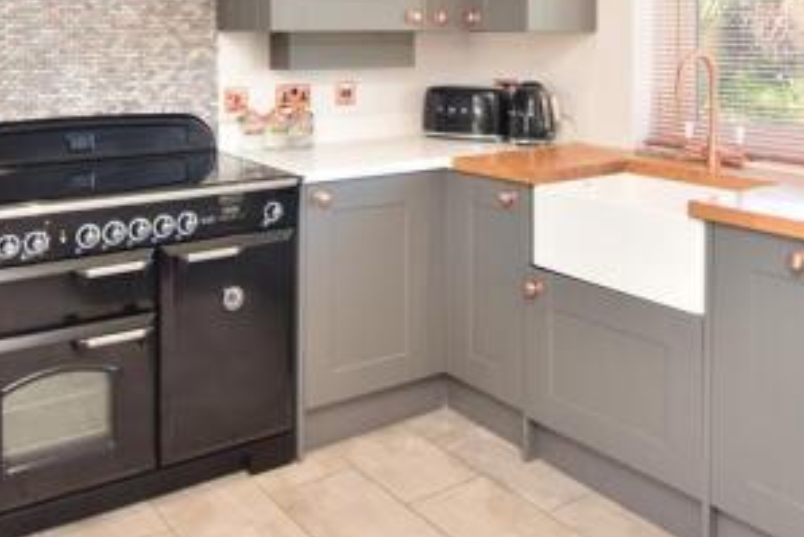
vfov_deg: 36.9
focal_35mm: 33
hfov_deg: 56.9
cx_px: 340
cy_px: 34
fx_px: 737
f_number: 5.6
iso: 200
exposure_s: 1/125
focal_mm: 10
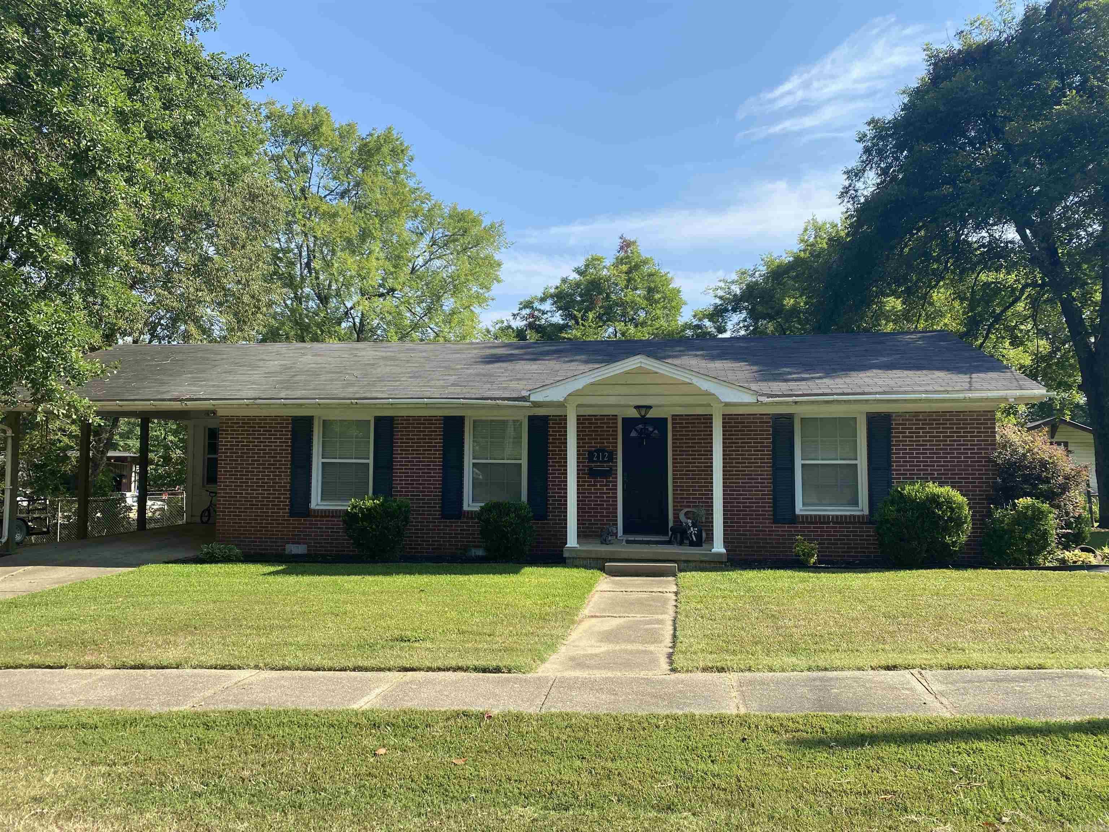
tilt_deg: +2.1
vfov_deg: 53.1
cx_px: 554
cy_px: 416
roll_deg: -0.8
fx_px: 833
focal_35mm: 26
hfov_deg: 67.3
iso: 32
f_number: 1.8
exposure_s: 1/1565
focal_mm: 4.25
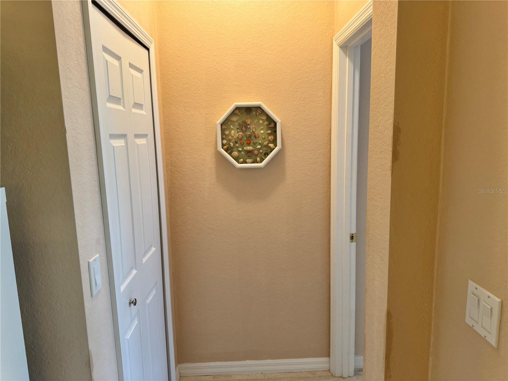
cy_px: 190
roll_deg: +1.0
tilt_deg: -9.0
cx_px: 254
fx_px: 352
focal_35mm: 24
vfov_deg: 56.8
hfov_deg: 71.6
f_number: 1.78
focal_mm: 6.76
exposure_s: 1/60
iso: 200
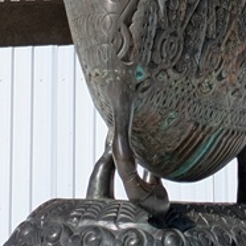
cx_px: 145
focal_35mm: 194
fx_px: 1560
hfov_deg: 9.0
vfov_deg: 8.9
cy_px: -63
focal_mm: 5.43
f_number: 1.89
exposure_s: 1/3401
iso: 45
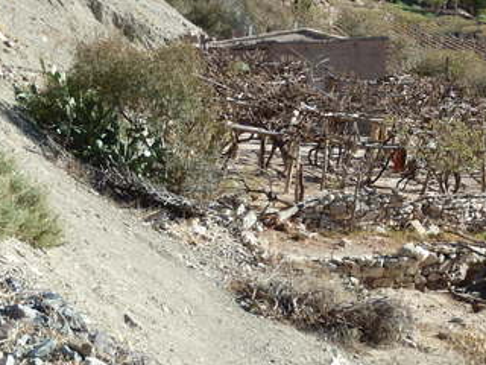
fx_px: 1404
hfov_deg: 19.5
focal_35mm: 100
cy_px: 139
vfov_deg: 14.8
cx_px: 369
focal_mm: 11.4
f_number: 5.4
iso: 125
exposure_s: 1/250
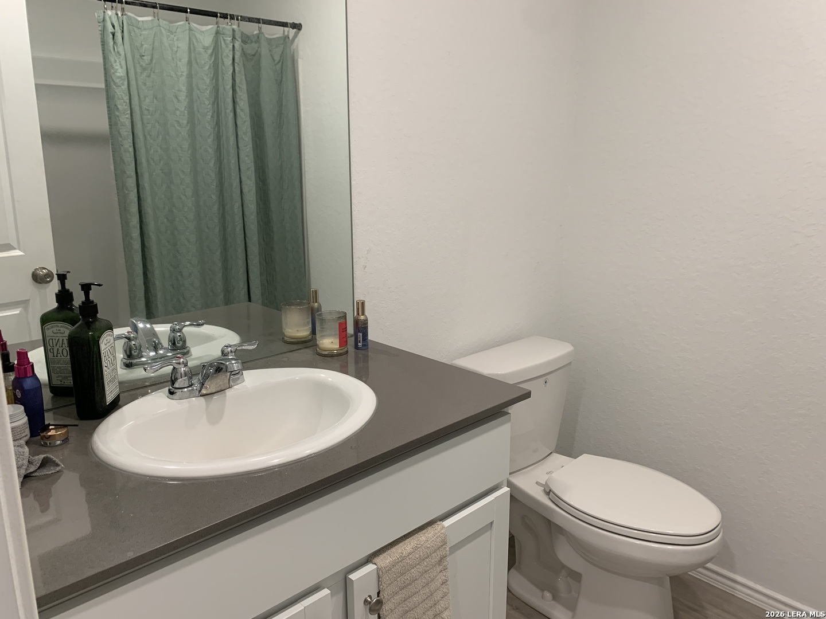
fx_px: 620
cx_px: 413
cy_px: 310
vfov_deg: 53.1
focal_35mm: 26
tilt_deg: -16.2
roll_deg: -0.2
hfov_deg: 67.3
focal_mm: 4.25
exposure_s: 1/60
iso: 80
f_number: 1.8
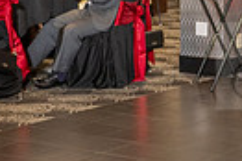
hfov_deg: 13.5
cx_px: 377
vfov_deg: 9.6
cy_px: 66
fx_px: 953
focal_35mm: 142
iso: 800
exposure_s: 1/125
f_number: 3.5
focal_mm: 32
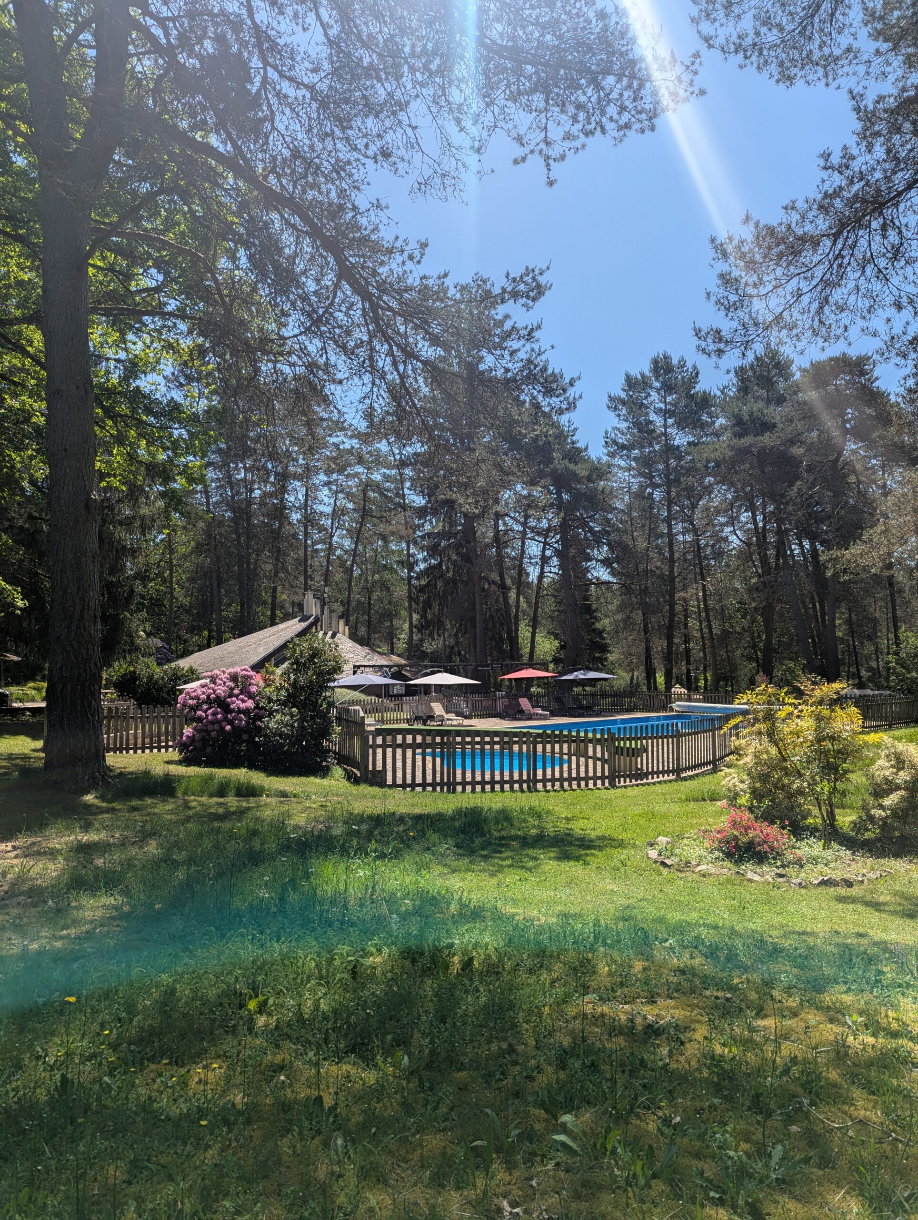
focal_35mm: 24
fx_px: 846
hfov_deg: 56.9
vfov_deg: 71.5
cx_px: 459
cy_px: 610
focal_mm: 6.81
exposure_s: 1/2463
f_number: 1.85
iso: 42
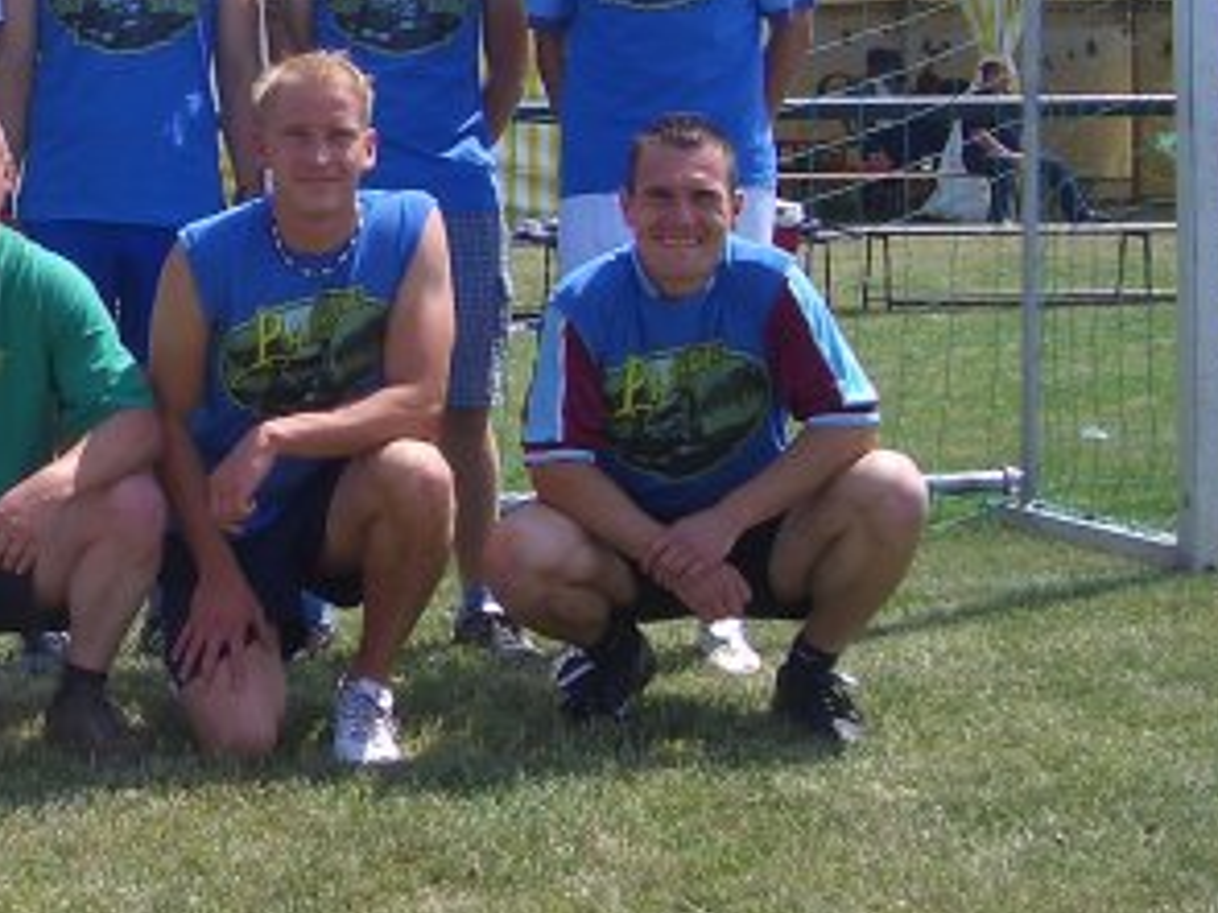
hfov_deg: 24.3
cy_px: 277
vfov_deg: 19.3
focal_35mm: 76
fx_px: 2673
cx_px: -45
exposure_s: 1/500
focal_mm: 5.8
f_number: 4.3
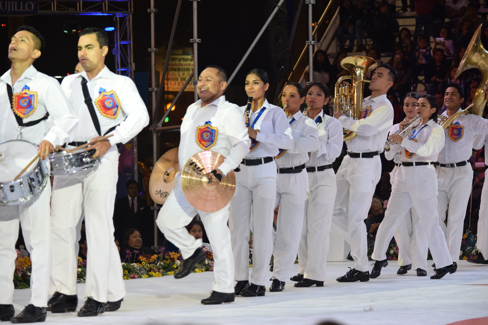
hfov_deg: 14.0
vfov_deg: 9.3
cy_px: 162
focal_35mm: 147
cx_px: 244
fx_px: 1992
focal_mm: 98
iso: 1600
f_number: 4.5
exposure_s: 1/250
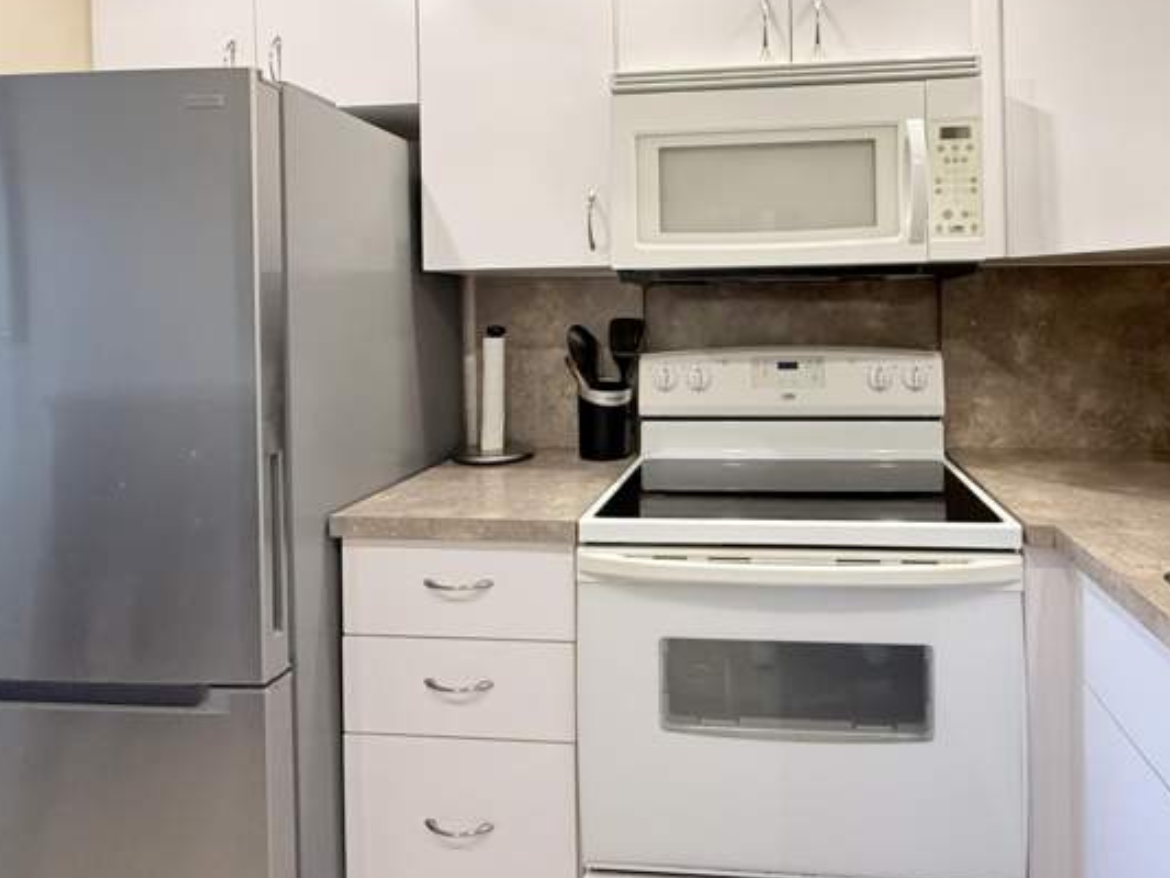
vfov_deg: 62.4
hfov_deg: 77.7
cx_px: 722
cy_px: 316
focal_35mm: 21
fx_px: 710
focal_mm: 2.22
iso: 320
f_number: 2.2
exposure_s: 1/120
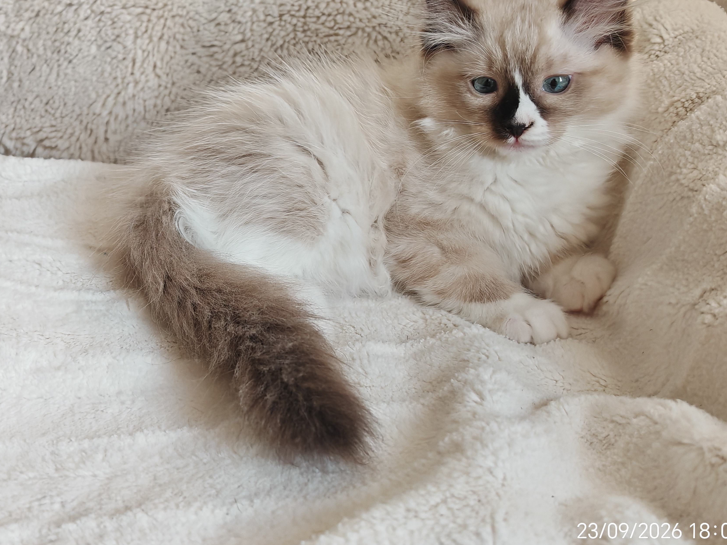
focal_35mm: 43
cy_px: 230
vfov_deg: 33.5
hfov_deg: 43.8
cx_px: 329
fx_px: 903
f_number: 2
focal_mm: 6.83
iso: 1000
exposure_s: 1/330
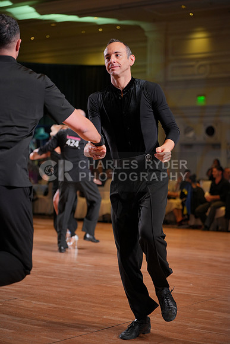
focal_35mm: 70
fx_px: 670
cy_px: 172
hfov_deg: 19.5
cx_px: 115
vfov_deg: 28.8
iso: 500
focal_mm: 70
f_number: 2.8
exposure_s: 1/400
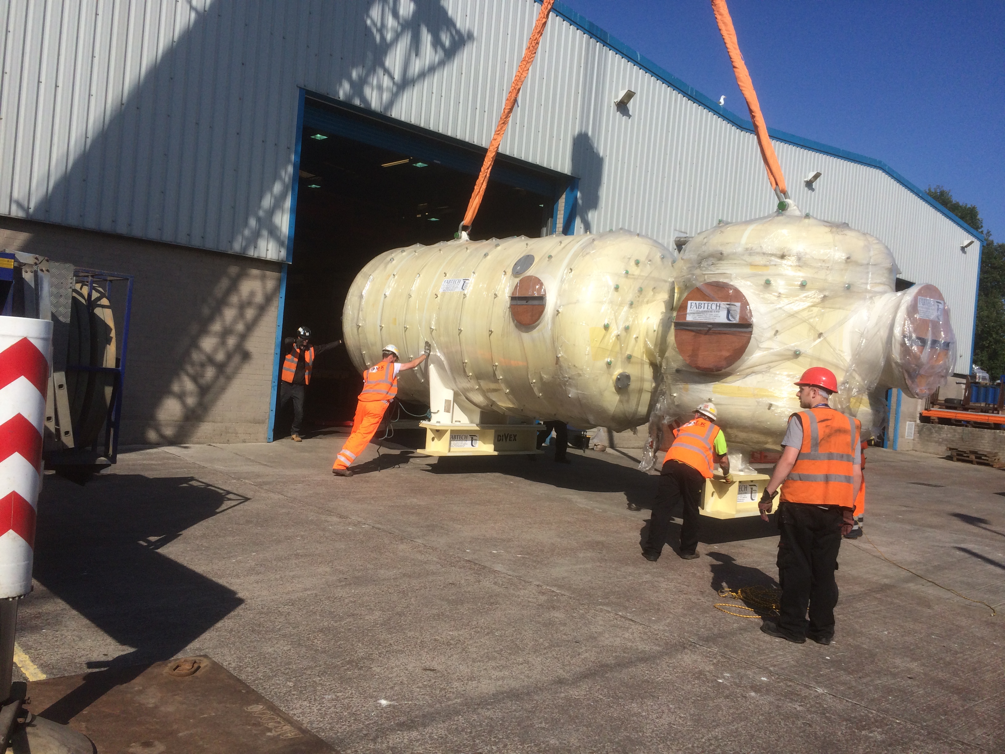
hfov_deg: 60.0
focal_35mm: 30
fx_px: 871
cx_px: 502
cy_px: 377
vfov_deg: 46.8
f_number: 2.2
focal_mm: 4.12
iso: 40
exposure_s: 1/4115
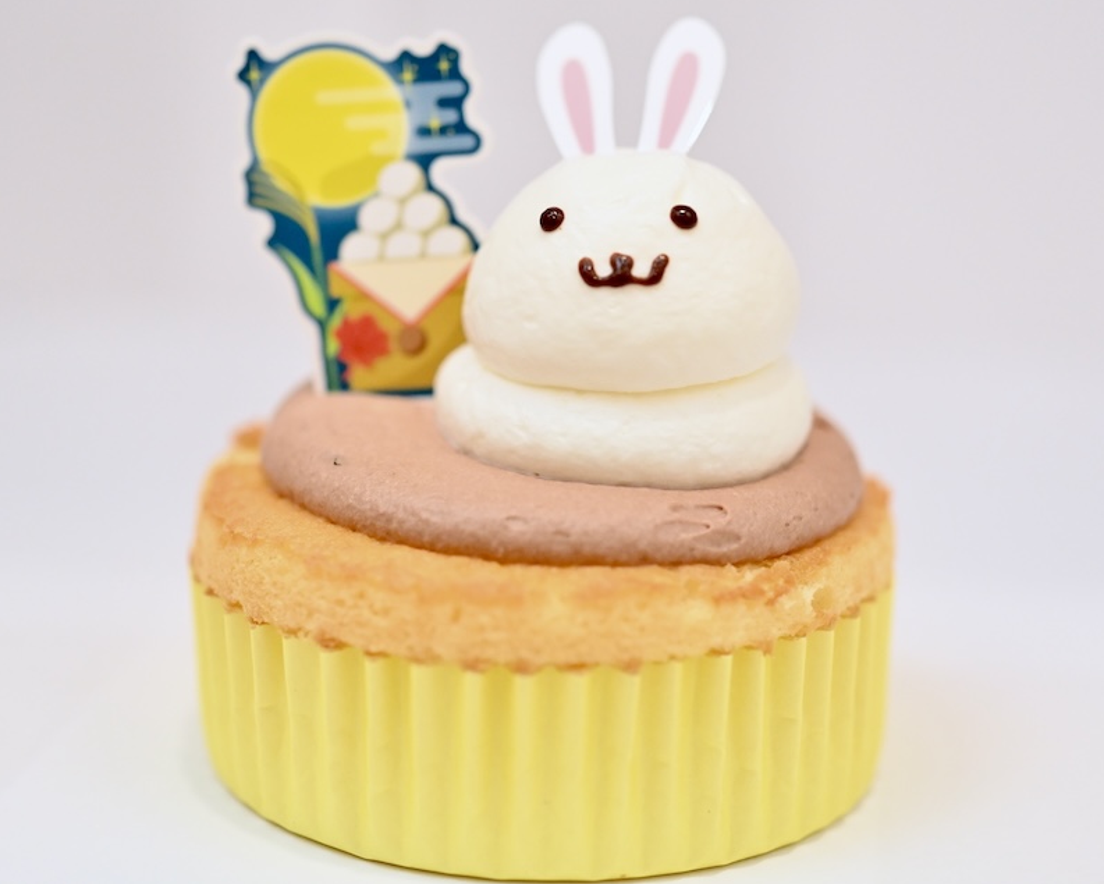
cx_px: 561
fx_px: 2321
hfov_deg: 26.8
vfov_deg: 21.6
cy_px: 455
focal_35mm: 71
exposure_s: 1/640
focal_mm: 60
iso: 6400
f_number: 3.5
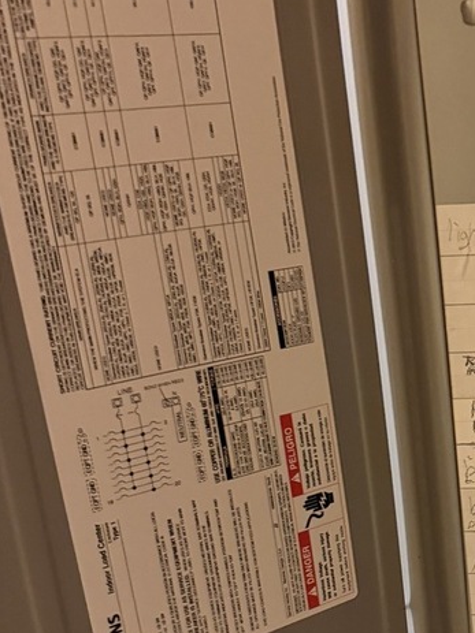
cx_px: 552
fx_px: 1025
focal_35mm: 56
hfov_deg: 24.0
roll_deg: +3.6
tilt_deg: -17.8
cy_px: 428
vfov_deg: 34.0
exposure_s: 1/40
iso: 1000
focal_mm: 6.76
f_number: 1.78
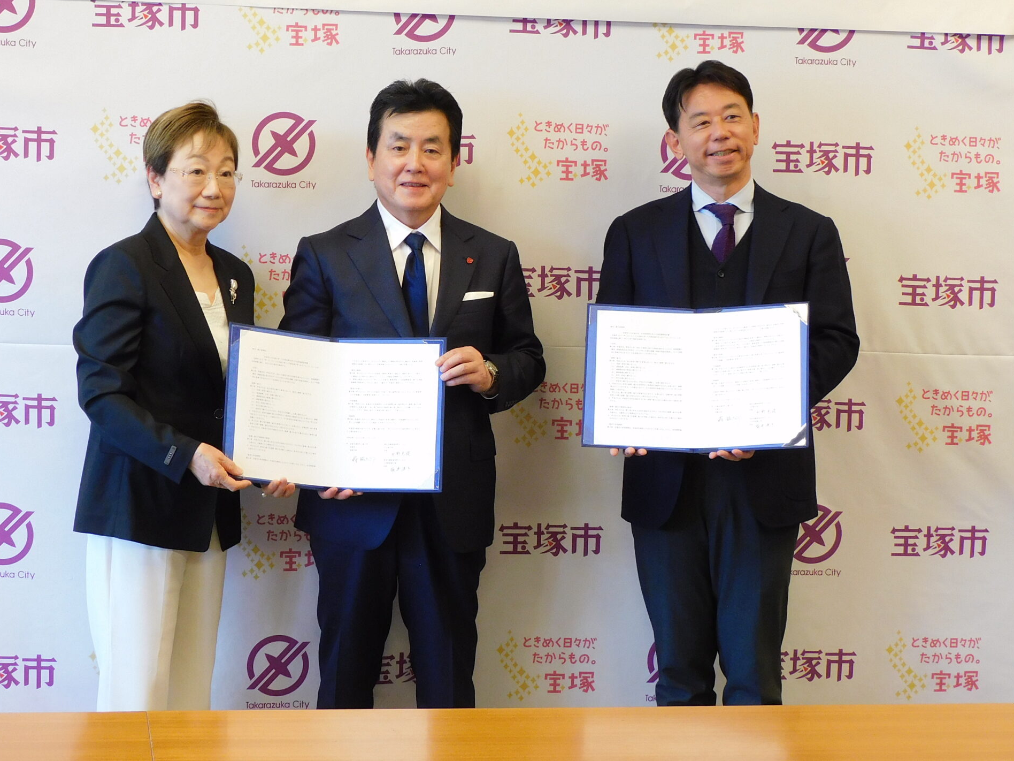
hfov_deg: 24.1
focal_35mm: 81
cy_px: 307
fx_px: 2373
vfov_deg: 18.2
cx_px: 404
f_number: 4.2
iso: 200
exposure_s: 1/30
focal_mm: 10.7
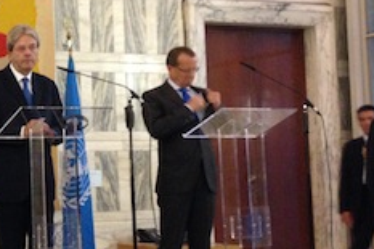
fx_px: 862
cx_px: -32
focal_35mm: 83
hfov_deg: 23.1
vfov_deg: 16.4
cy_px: 120
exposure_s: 1/15
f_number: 2.4
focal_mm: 4.12
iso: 400
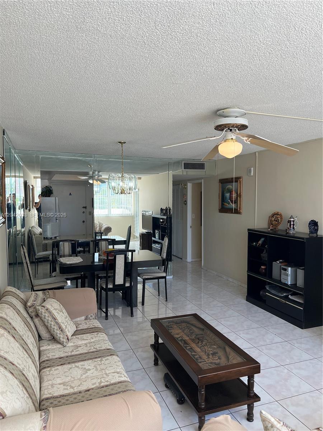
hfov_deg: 53.1
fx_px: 323
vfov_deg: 67.3
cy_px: 216
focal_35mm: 26
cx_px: 162
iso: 50
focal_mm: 5.7
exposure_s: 1/361
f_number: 1.5
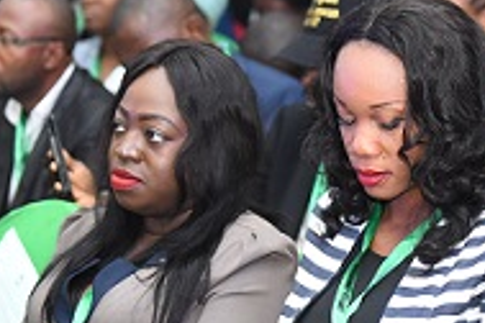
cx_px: 403
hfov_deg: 11.4
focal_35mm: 179
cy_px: 233
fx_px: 2411
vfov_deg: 7.7
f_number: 2.8
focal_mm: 70
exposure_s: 1/200
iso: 4500
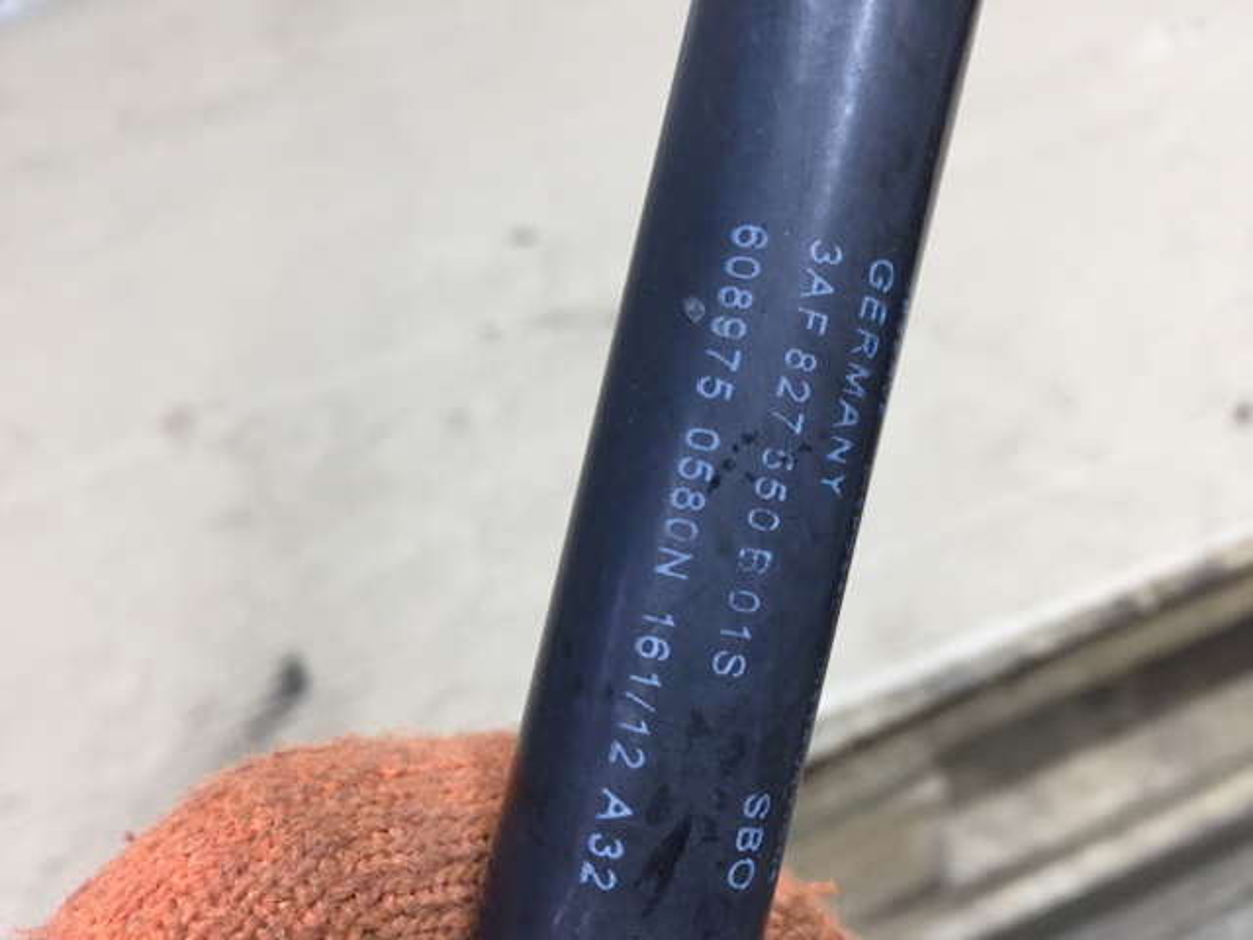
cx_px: 626
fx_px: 1050
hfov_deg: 61.7
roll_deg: +14.4
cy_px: 470
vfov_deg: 48.2
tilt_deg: -43.3
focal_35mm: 29
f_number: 2.2
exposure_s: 1/33
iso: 80
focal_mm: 4.15
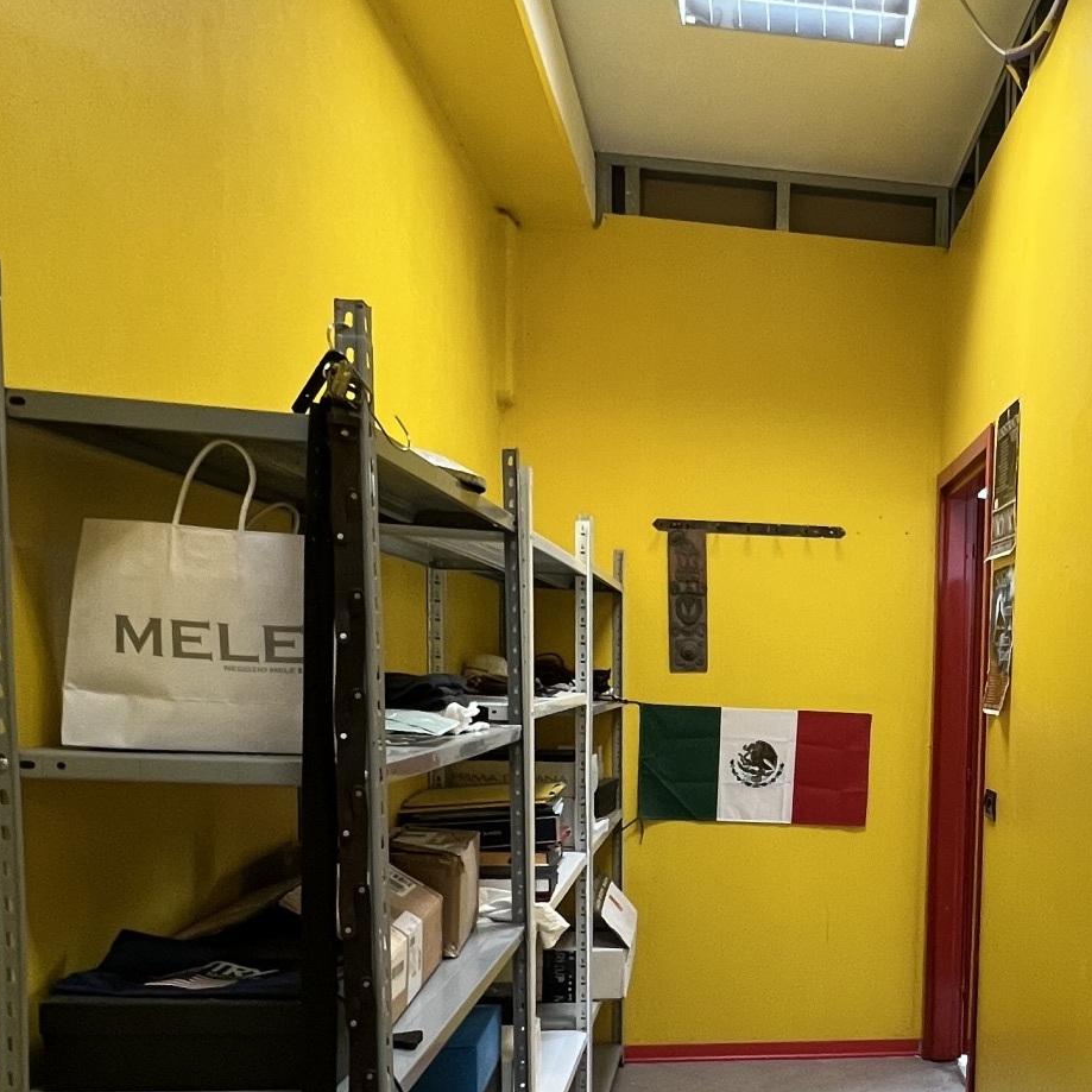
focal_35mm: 32
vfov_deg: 49.5
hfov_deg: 46.2
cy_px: 789
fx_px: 1142
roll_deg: -0.8
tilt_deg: -5.2
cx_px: 980
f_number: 1.8
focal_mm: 1.57
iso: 200
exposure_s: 1/100
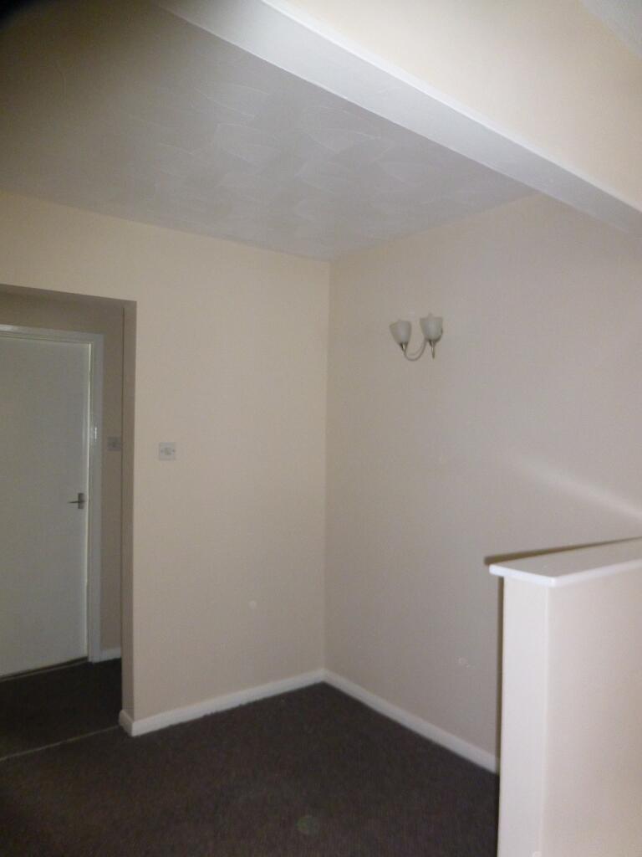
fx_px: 593
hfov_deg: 56.8
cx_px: 321
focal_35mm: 24
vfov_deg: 71.6
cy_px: 428
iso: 500
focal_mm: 4.3
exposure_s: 1/60
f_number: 3.3
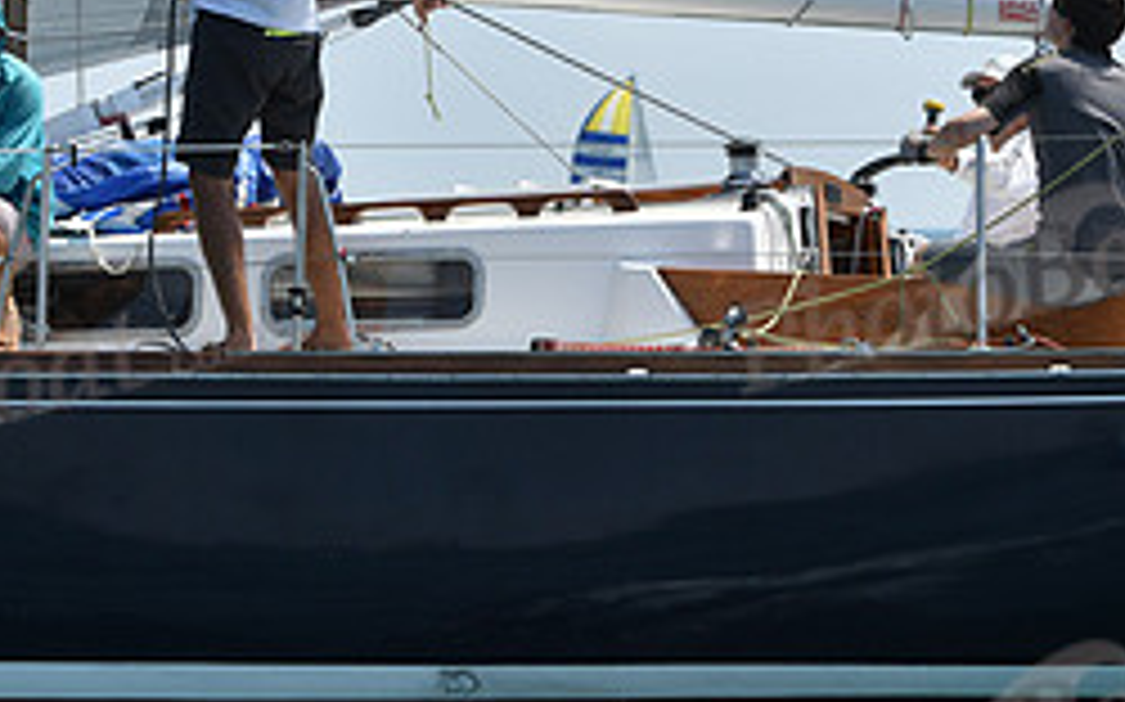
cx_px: 504
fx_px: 6895
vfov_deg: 5.8
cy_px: 106
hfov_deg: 9.3
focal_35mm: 225
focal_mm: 95
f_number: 7.1
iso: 250
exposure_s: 1/1250
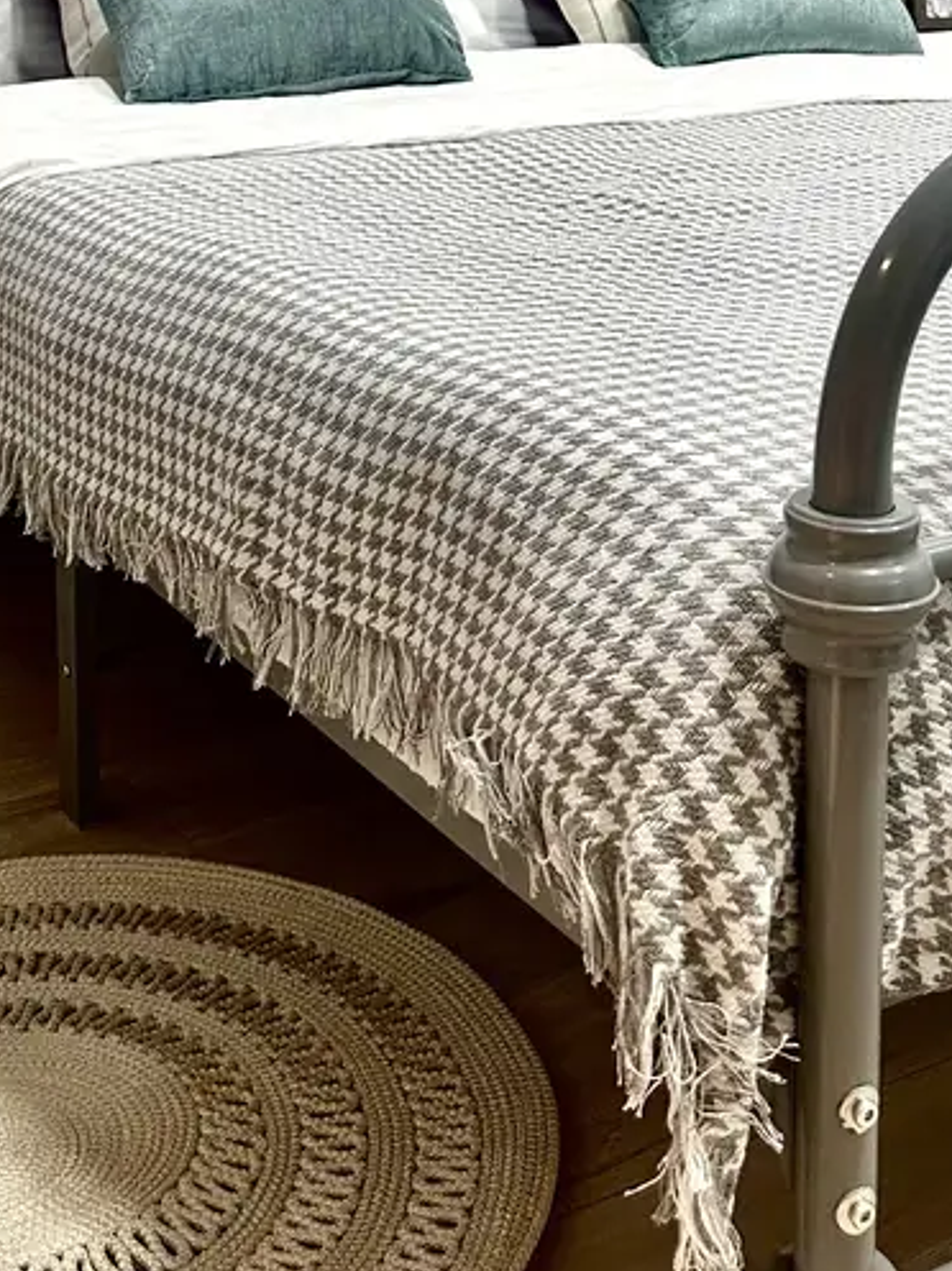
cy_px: -69
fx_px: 2130
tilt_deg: -2.3
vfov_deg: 30.3
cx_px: 586
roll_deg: -2.1
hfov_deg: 25.1
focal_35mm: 58
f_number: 1.78
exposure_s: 1/100
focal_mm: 6.86
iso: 160
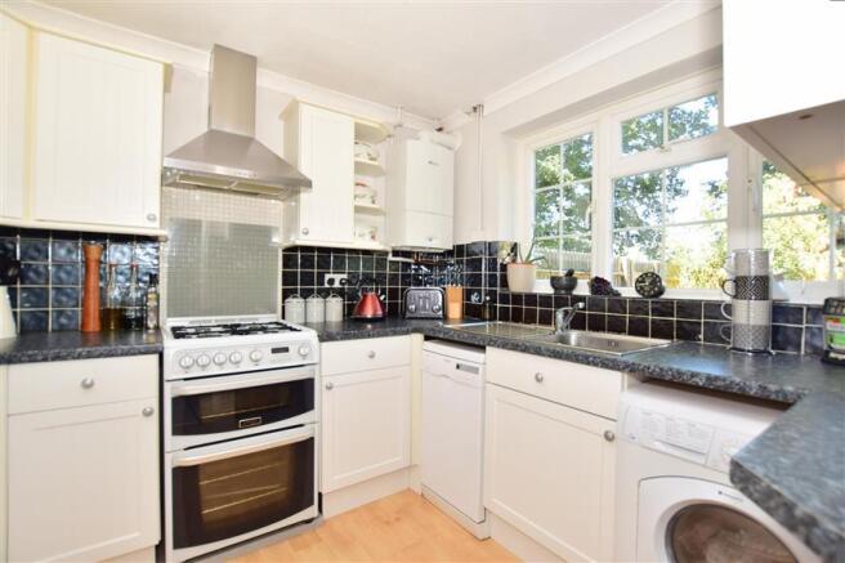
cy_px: 282
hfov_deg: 100.4
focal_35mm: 15
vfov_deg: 77.3
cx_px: 422
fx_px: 352
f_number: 5
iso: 200
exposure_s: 1/50
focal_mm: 10
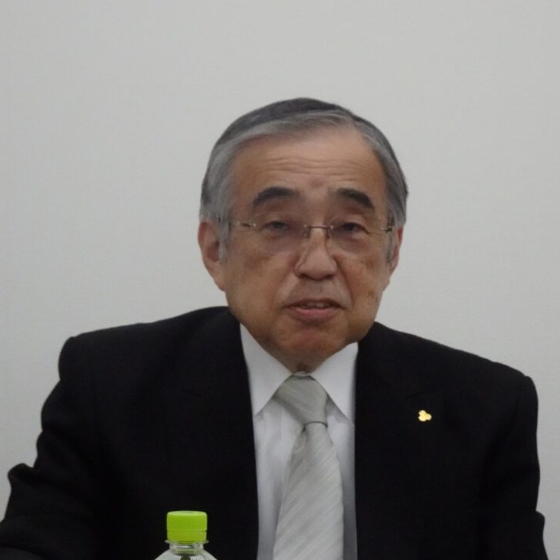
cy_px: 280
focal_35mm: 197
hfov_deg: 8.9
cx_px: 314
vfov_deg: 8.9
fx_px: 3606
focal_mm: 25.37
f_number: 5.6
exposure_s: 1/250
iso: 1600
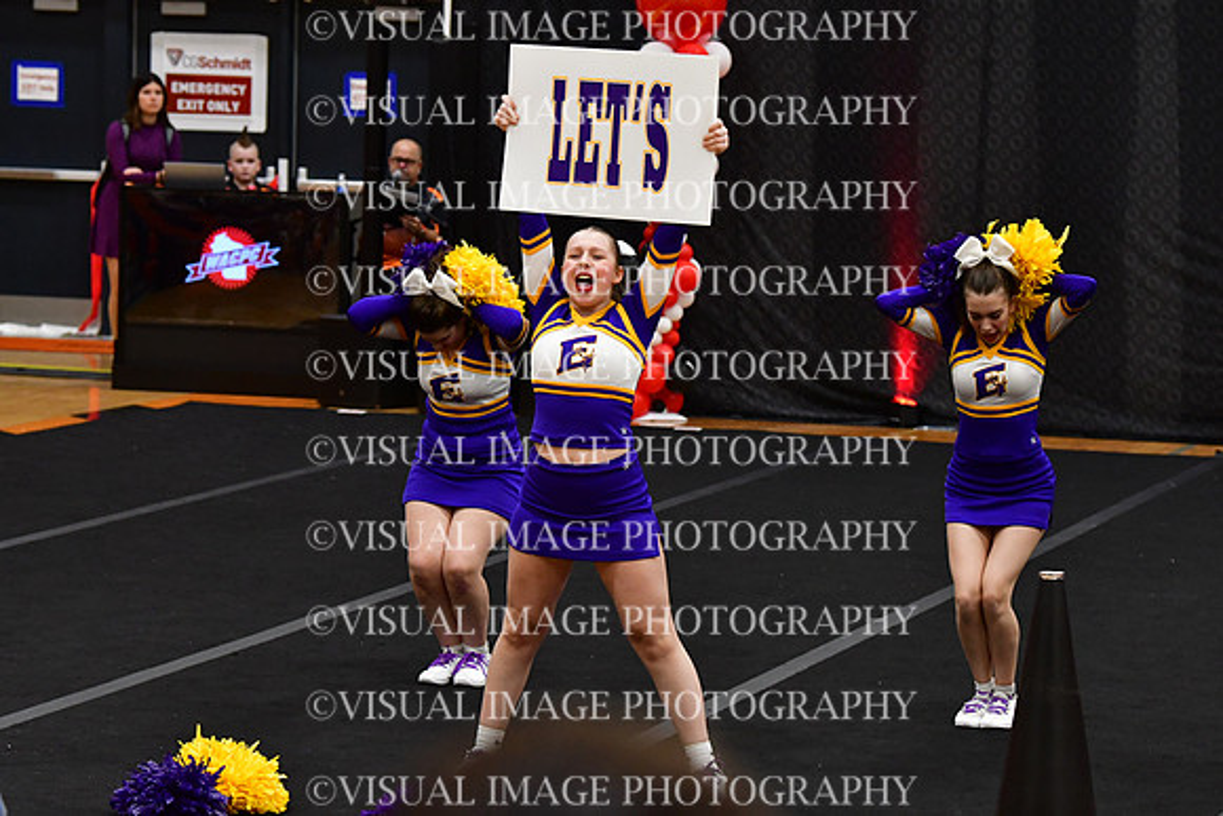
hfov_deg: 14.4
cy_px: 408
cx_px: 612
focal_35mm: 142
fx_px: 4825
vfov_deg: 9.7
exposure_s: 1/500
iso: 4000
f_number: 4
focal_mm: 95
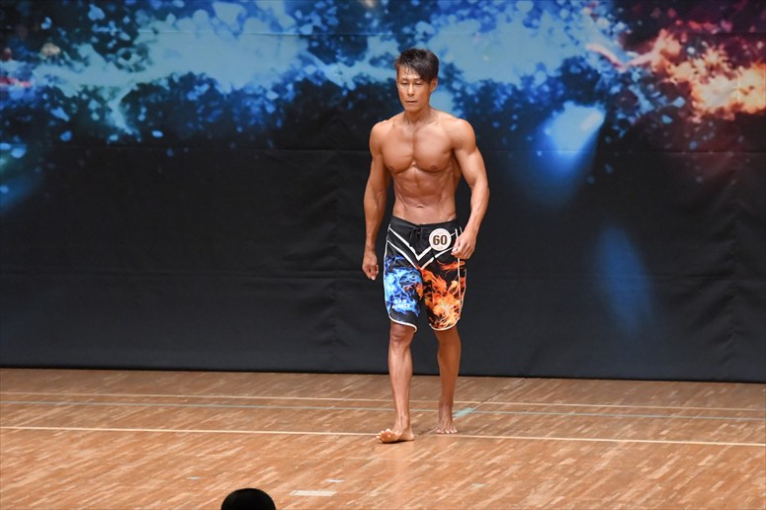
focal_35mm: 270
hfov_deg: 7.6
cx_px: 383
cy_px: 255
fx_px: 5742
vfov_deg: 5.1
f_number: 5.6
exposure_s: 1/400
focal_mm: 180
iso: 8000
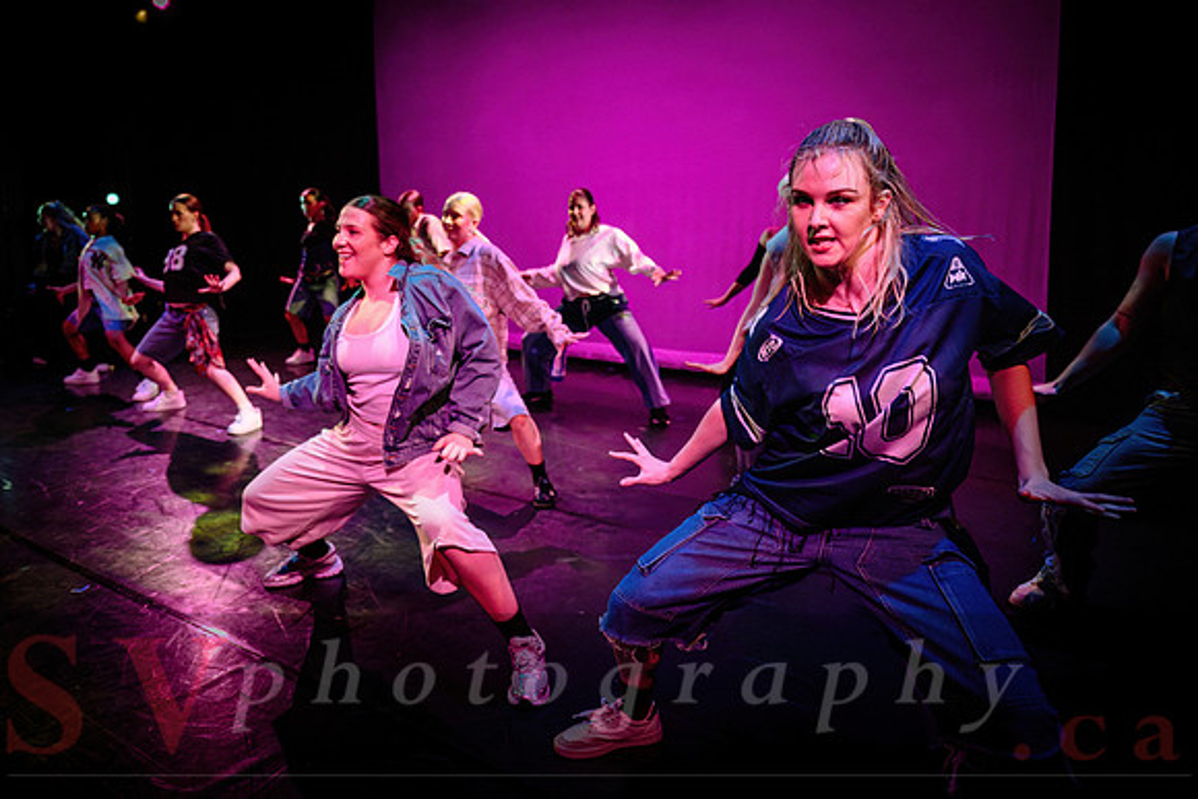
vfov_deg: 48.3
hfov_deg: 67.6
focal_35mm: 27
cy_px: 354
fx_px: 890
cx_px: 530
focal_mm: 24
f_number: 2.8
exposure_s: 1/300
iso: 2000
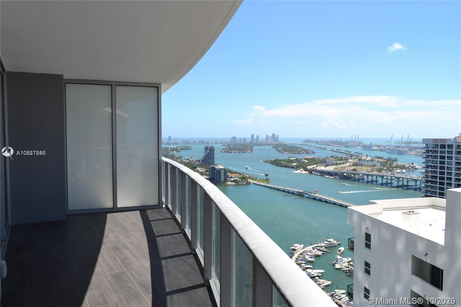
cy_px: 154
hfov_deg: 67.4
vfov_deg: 47.9
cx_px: 230
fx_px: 346
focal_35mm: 27
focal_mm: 18
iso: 100
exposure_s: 1/250
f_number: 8
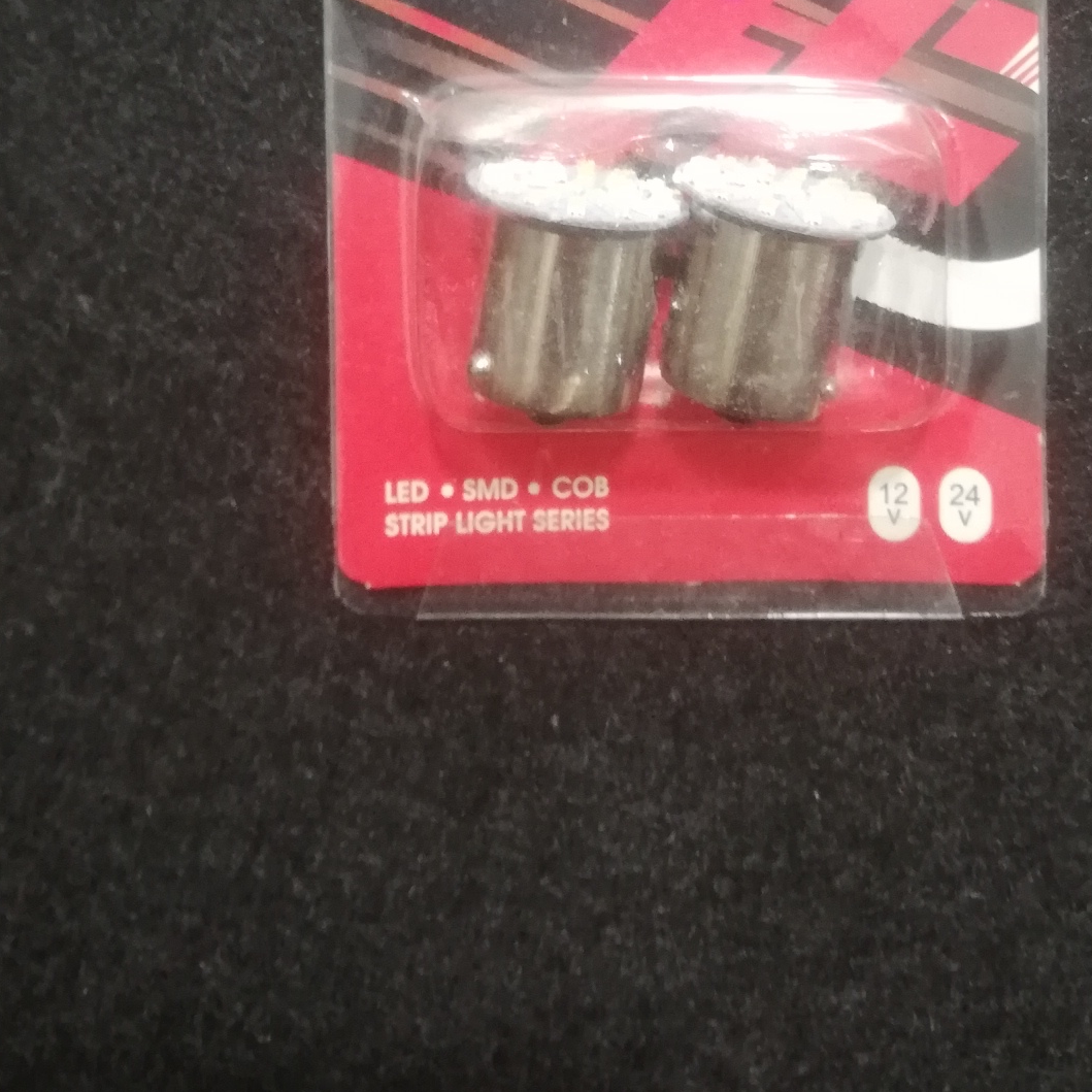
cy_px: 49
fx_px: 1785
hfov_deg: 33.9
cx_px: 662
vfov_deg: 31.9
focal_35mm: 50
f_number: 2.2
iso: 500
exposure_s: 1/20
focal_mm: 3.81
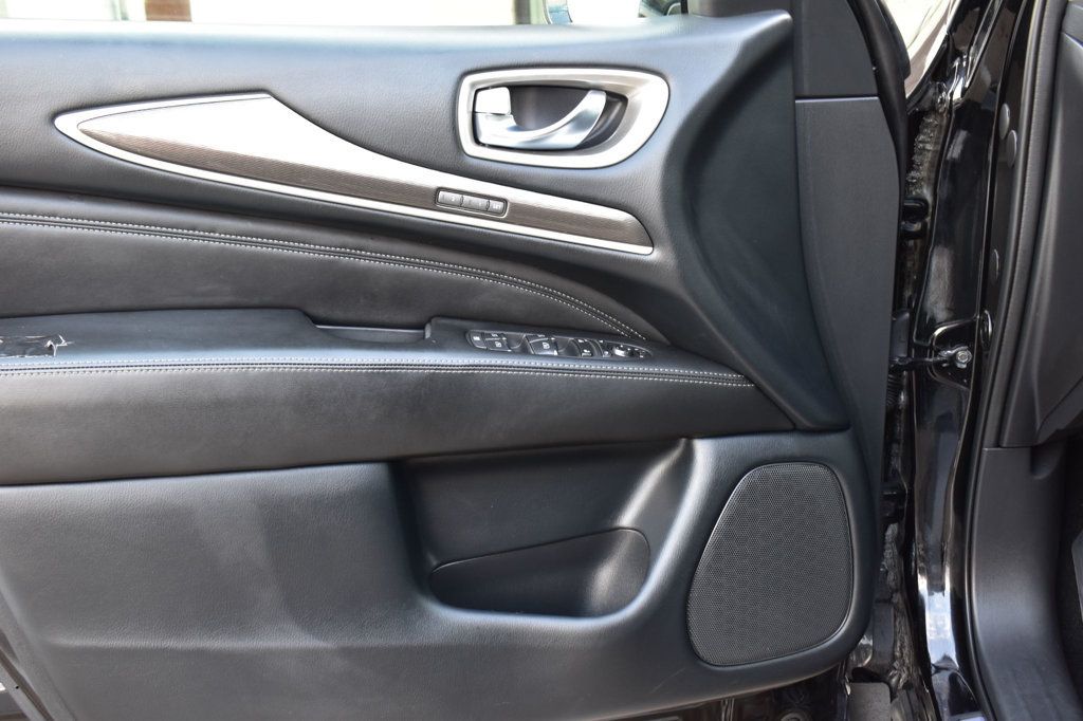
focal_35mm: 39
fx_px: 1173
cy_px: 360
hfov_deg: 49.6
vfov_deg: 34.2
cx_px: 542
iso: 400
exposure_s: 1/20
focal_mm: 26
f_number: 6.3
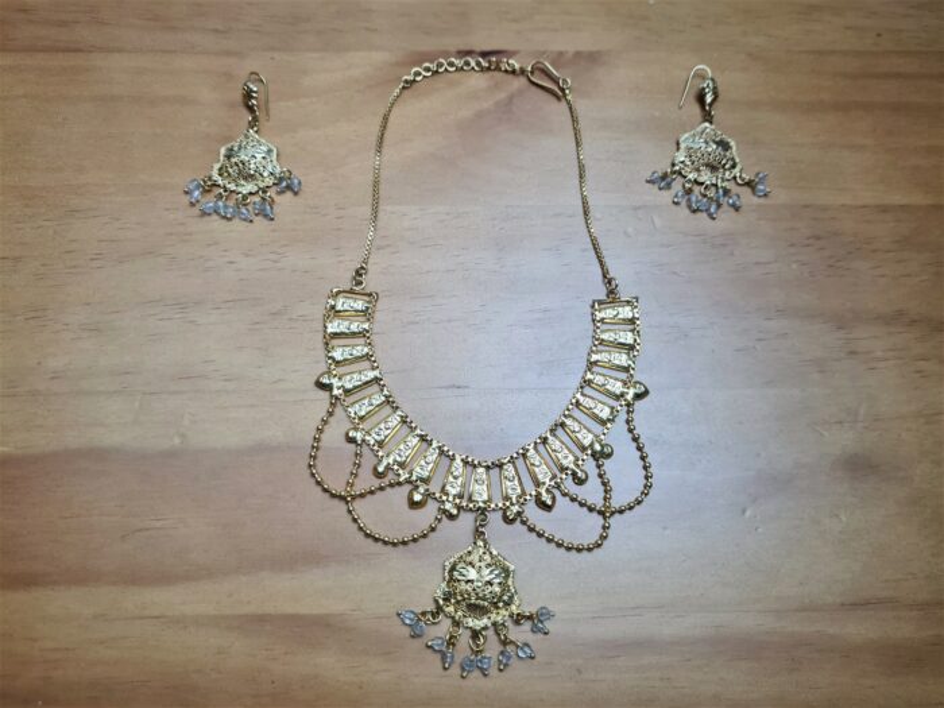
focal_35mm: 26
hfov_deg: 67.3
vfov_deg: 53.1
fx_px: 709
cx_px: 472
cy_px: 354
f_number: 1.8
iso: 200
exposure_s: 1/120
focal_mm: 5.4
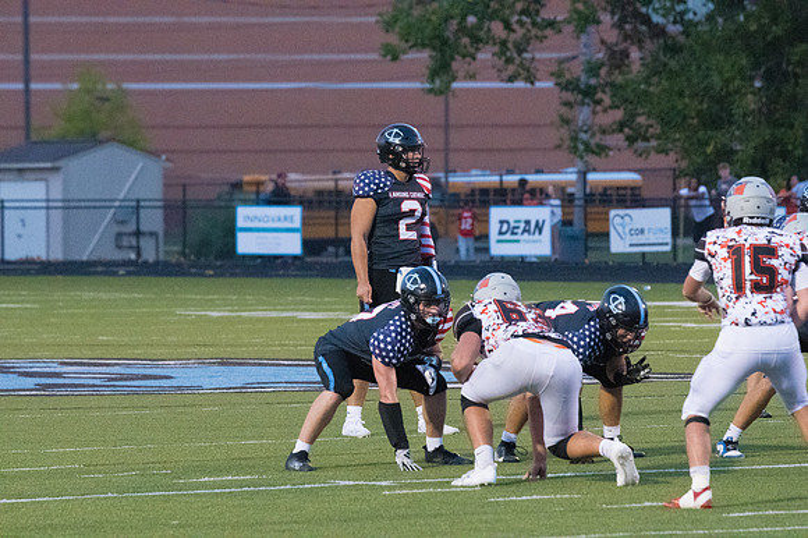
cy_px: 269
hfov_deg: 6.9
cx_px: 404
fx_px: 6729
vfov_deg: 4.6
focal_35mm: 300
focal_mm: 200
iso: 8000
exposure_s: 1/1250
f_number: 5
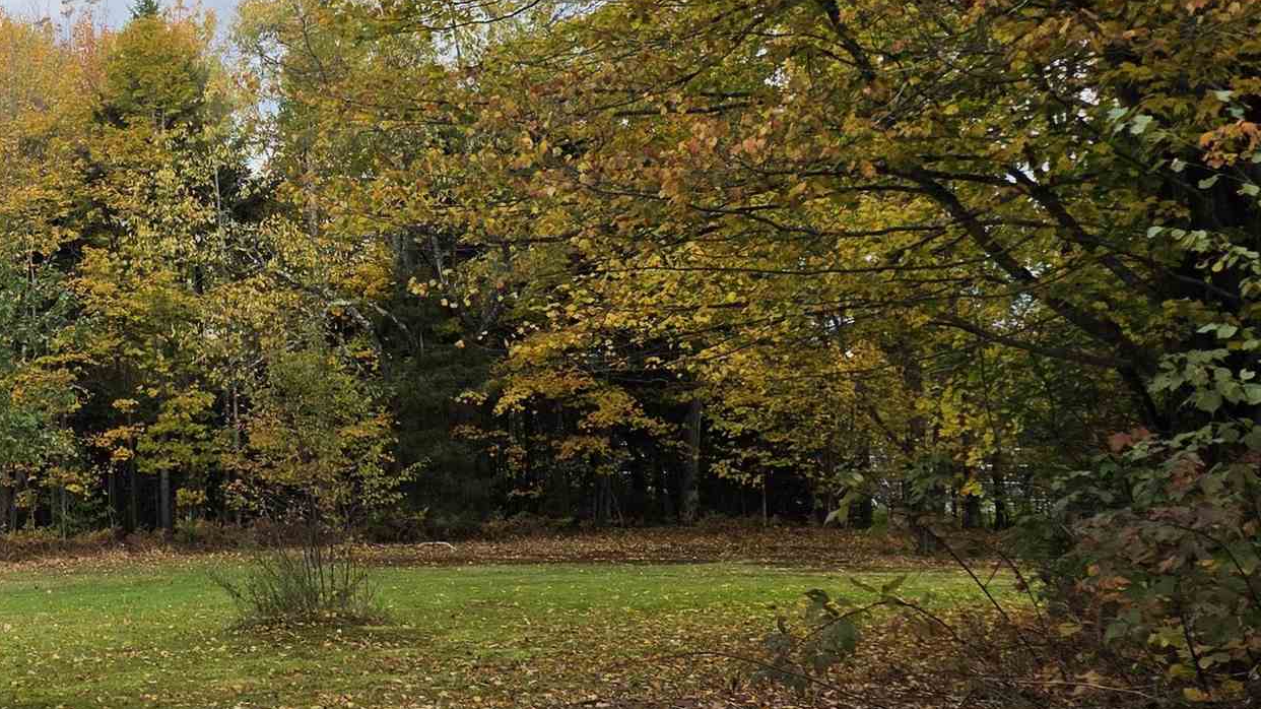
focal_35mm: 62
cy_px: 251
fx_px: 2073
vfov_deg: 19.4
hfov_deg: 30.9
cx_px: -55
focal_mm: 6.25
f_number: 1.7
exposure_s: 1/2476
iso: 80
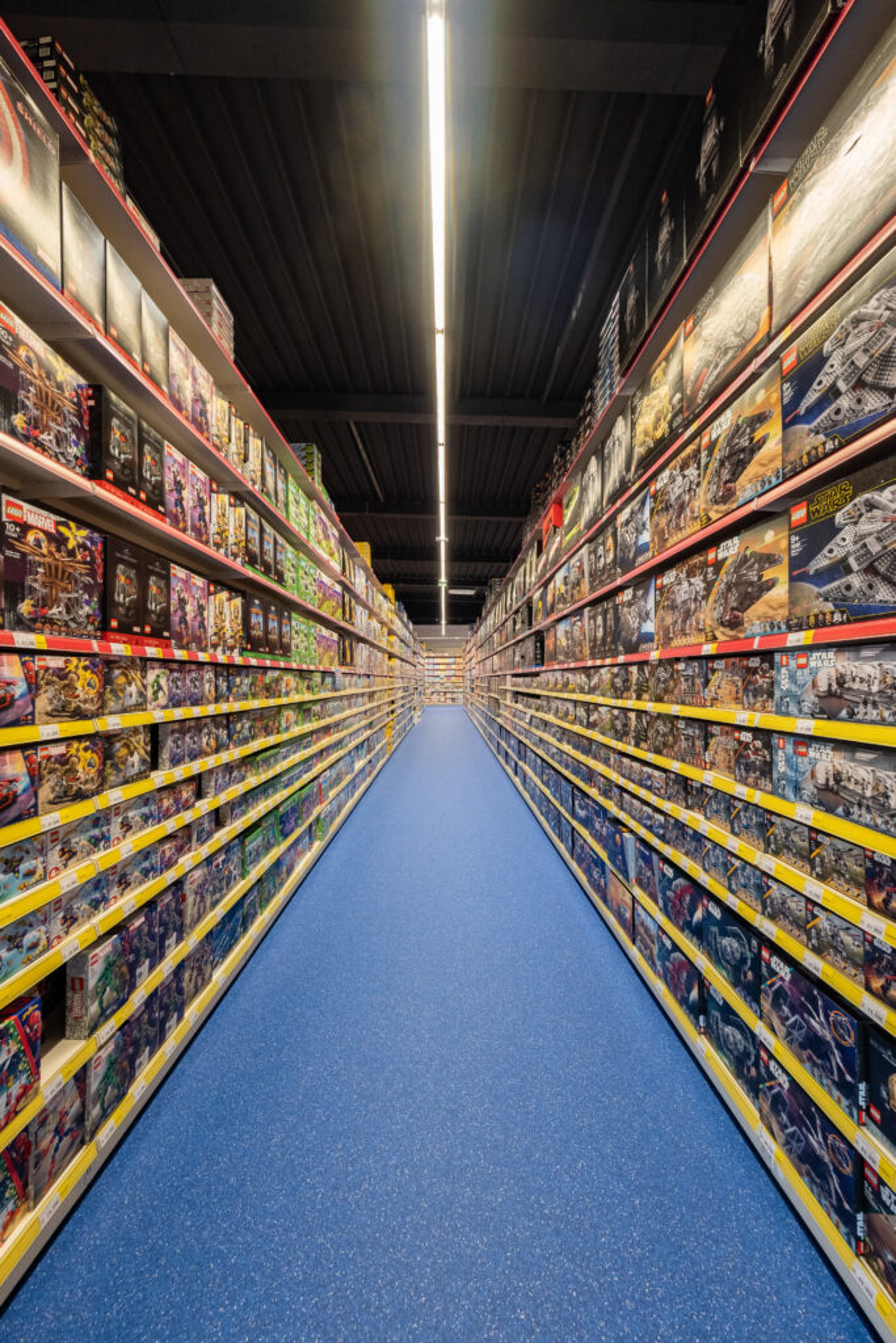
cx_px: 448
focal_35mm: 12
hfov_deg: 90.0
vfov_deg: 112.6
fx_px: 448
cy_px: 672
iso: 800
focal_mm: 8
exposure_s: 1/30
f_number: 8
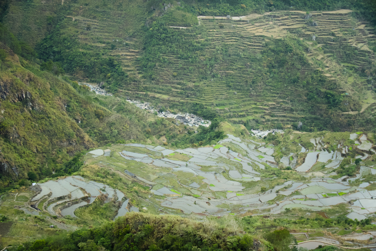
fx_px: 689
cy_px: 126
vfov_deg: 20.6
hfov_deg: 30.5
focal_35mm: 66
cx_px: 188
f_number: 4.5
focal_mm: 44
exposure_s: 1/25
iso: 640
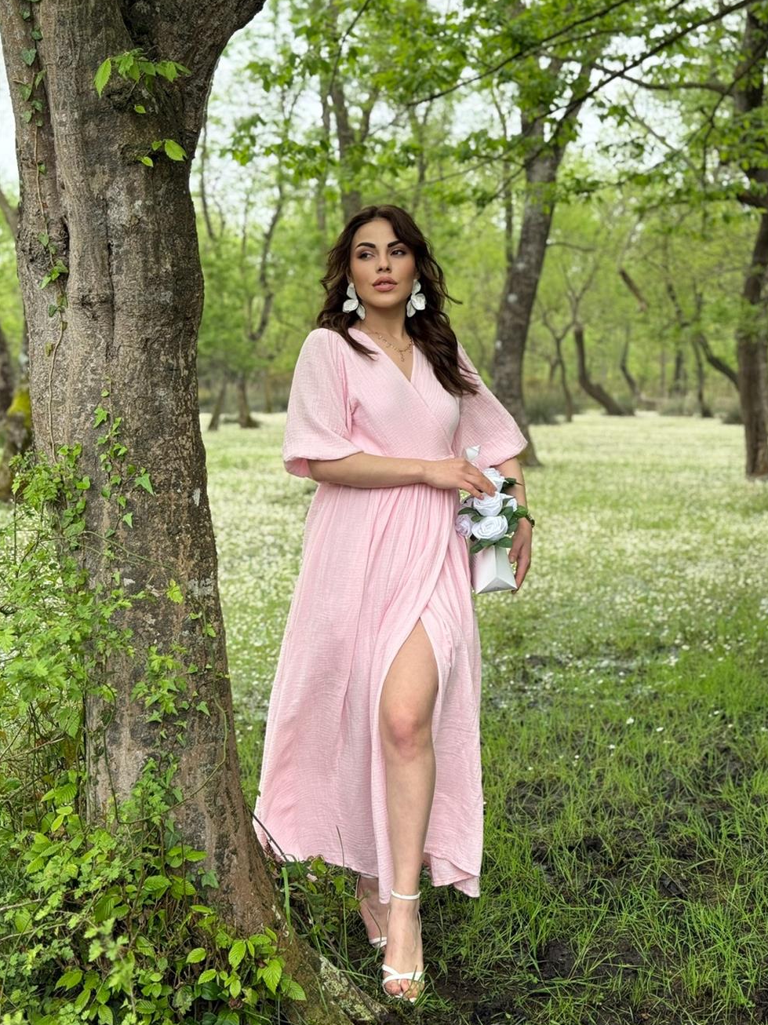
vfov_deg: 38.9
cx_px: 390
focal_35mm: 49
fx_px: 1450
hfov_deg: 29.7
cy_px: 514
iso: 64
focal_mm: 6.76
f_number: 1.78
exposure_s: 1/149
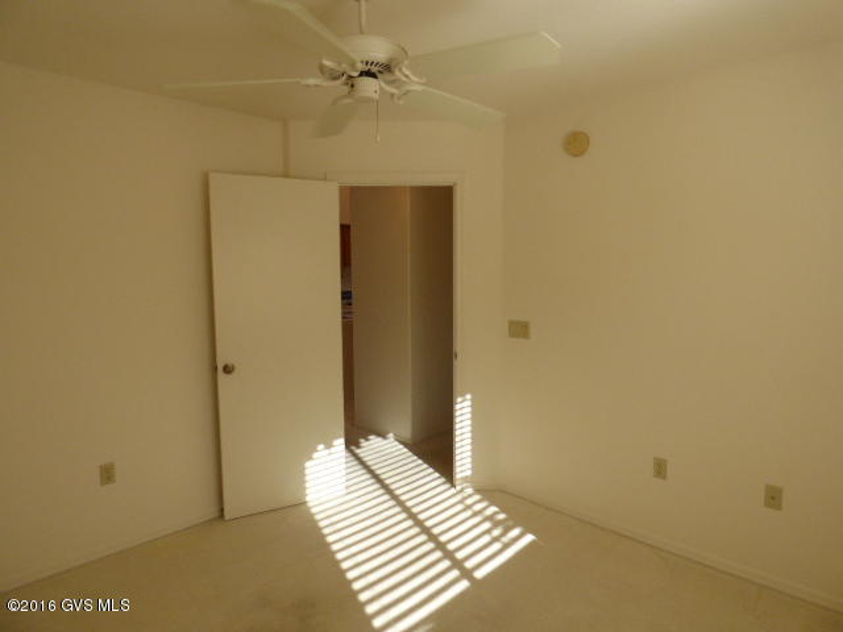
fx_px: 487
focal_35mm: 20
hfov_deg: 81.7
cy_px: 316
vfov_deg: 66.0
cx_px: 422
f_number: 2.8
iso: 200
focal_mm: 3.58
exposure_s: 1/200
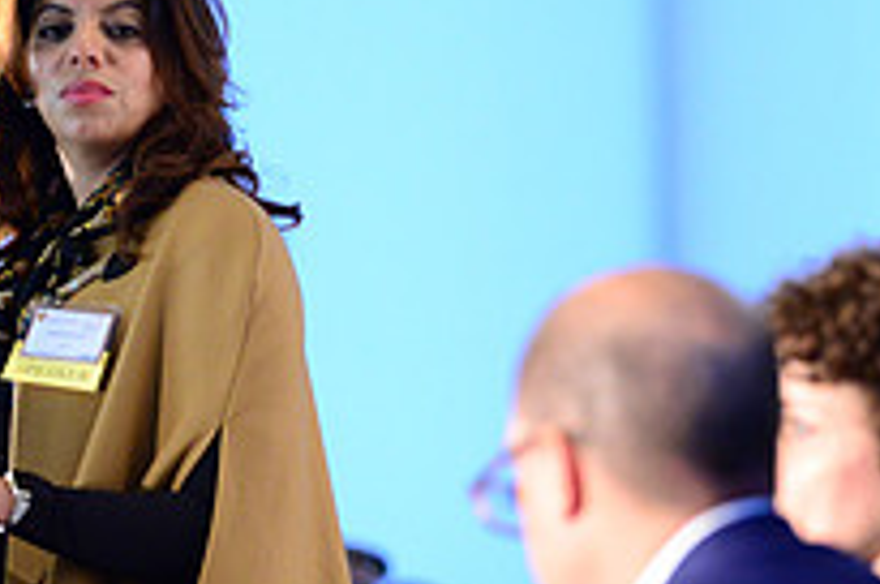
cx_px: 464
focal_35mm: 346
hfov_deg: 6.0
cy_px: 487
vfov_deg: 4.0
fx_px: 8444
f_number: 2.8
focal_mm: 122
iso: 4000
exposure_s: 1/160
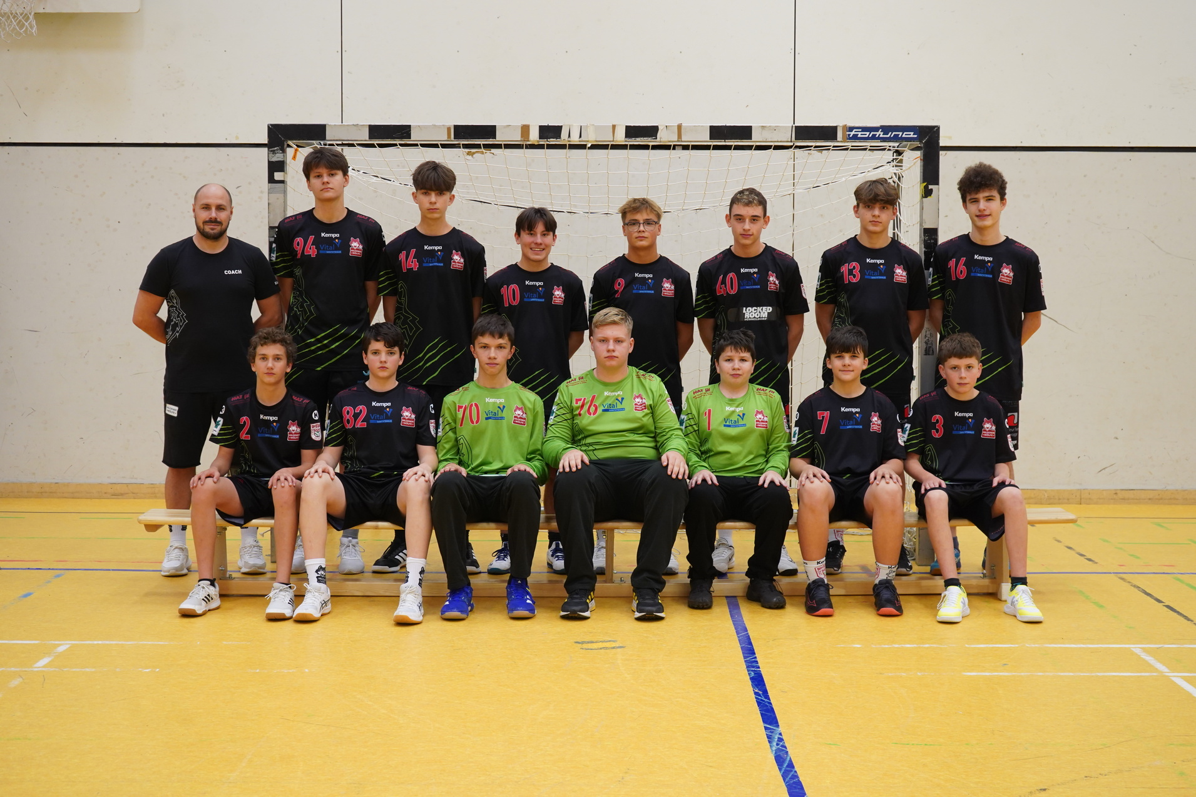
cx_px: 598
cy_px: 398
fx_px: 1727
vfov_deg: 26.0
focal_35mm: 52
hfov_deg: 38.2
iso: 2000
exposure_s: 1/125
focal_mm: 52
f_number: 6.3
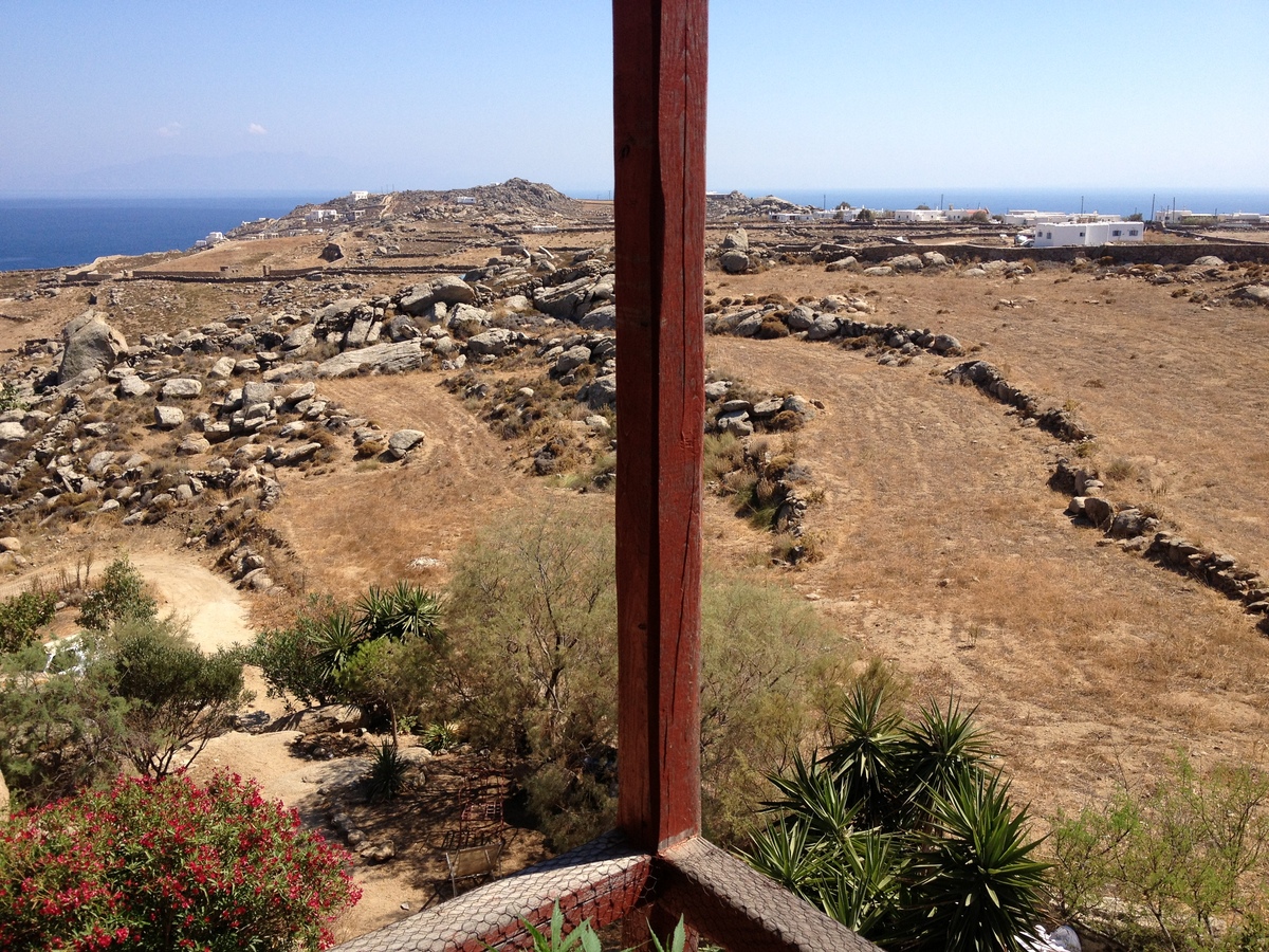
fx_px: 1283
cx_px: 634
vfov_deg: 40.7
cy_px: 476
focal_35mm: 35
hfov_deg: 52.6
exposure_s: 1/1577
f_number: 2.4
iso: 50
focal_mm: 4.28
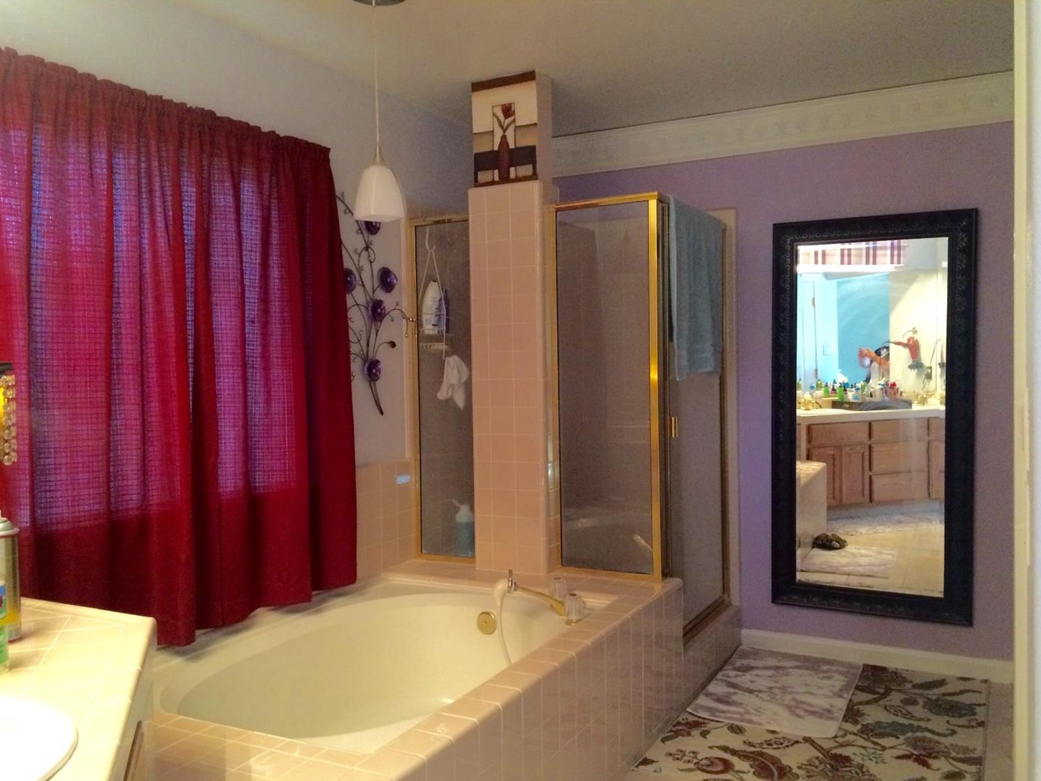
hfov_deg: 60.0
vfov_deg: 46.8
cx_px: 518
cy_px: 402
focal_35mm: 30
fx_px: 902
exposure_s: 1/30
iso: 250
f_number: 2.2
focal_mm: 4.15
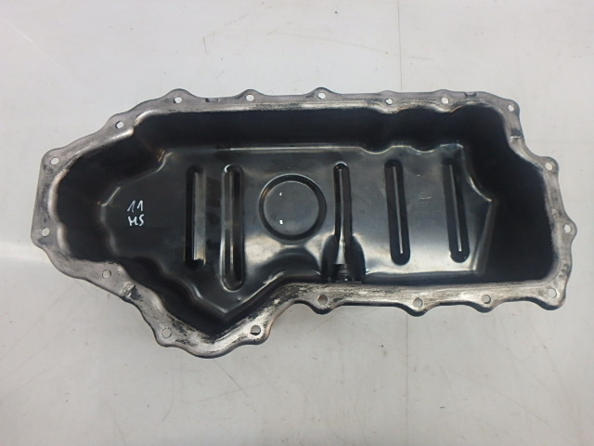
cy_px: 223
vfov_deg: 63.4
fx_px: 360
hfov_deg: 79.0
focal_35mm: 21
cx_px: 297
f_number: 3.5
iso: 250
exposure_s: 1/30
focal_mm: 3.7
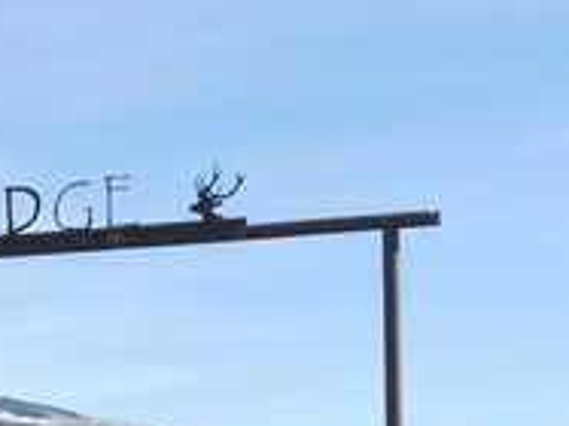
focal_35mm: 130
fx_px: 2136
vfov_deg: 11.0
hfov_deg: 14.3
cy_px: 609
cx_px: -240
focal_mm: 6.9
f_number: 3.9
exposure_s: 1/640
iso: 80
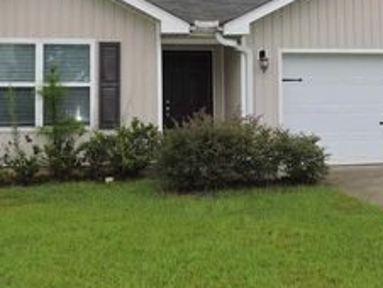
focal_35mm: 53
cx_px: 207
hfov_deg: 36.1
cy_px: 79
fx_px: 587
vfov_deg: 27.3
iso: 140
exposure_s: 1/500
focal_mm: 4.3
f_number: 3
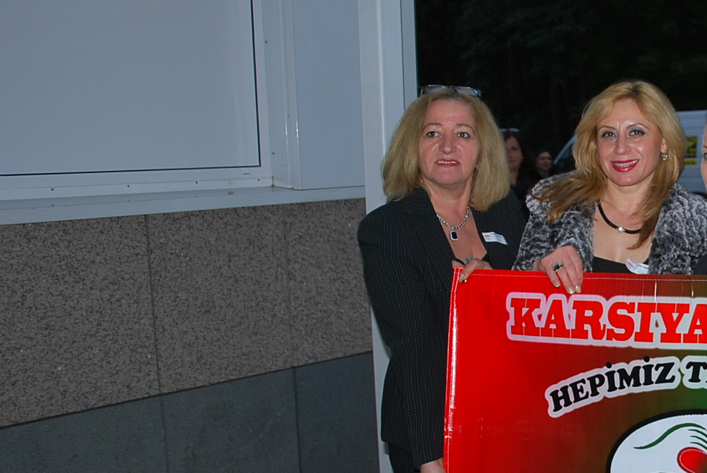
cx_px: 677
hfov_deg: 30.5
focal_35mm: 62
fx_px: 1219
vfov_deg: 21.8
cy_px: 335
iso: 200
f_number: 3.8
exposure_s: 1/60
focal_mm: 21
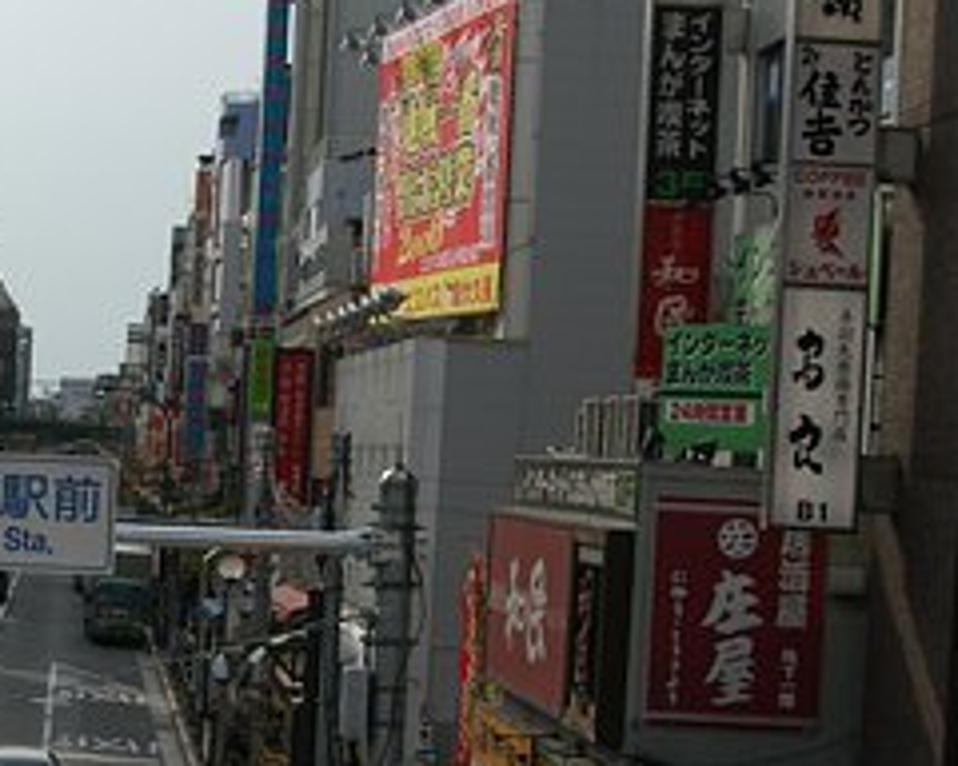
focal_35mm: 105
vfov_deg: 14.7
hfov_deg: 17.9
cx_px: 36
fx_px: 2977
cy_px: 471
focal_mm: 35
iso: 200
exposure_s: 1/500
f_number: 9.5
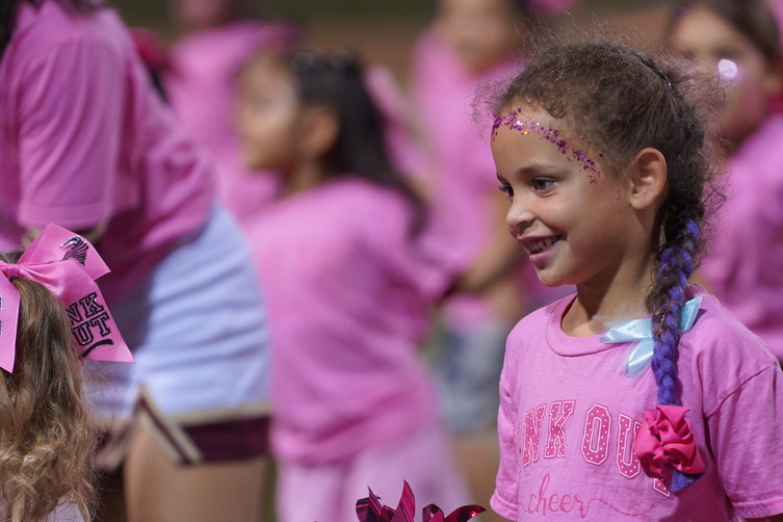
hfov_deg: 7.6
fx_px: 5916
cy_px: 324
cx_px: 492
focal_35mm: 272
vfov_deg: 5.1
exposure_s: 1/250
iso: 1600
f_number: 3.2
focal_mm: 200
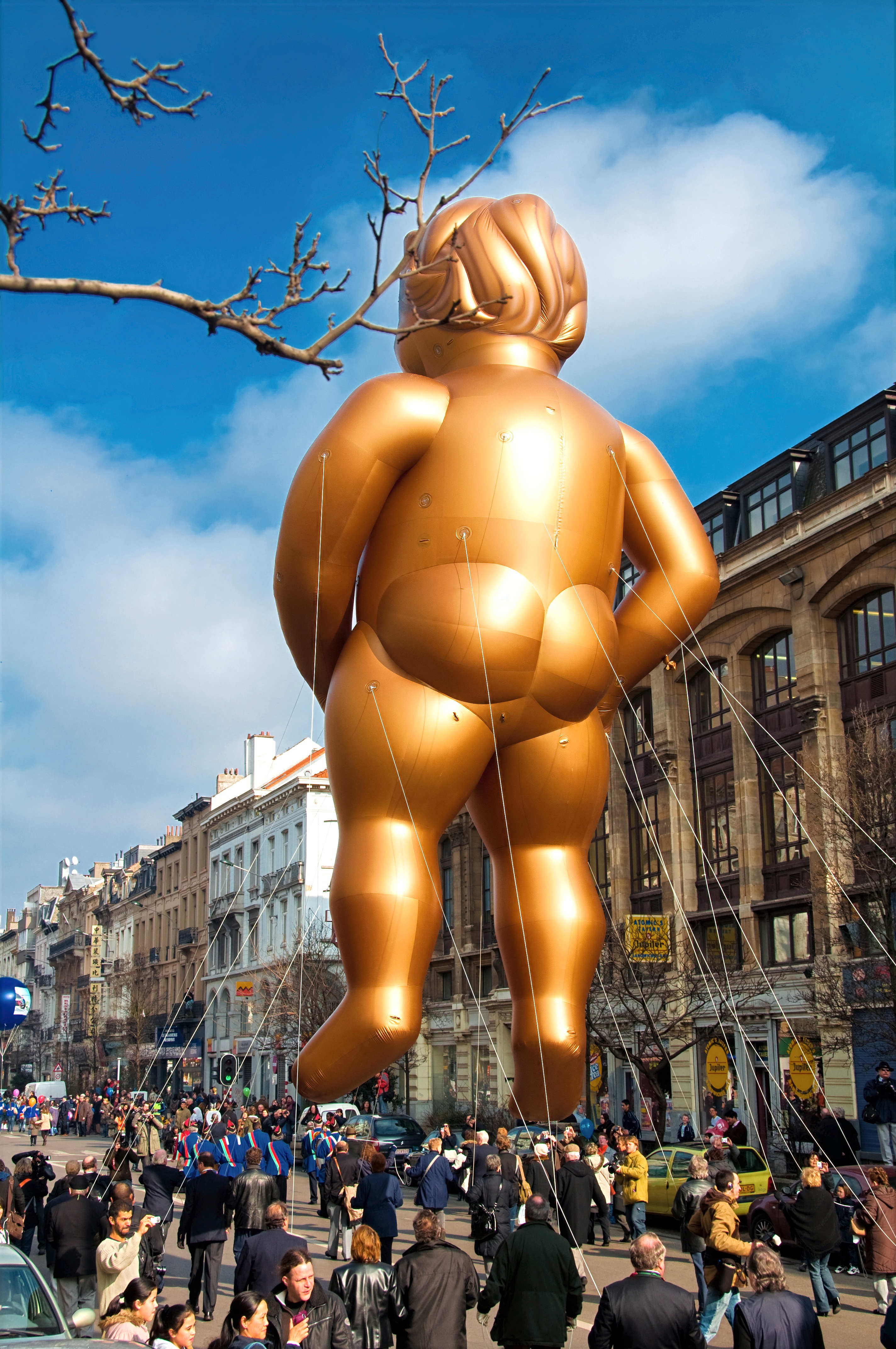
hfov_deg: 30.8
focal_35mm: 44
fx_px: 1628
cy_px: 674
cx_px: 448
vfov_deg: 45.0
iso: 160
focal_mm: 29
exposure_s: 1/200
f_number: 10
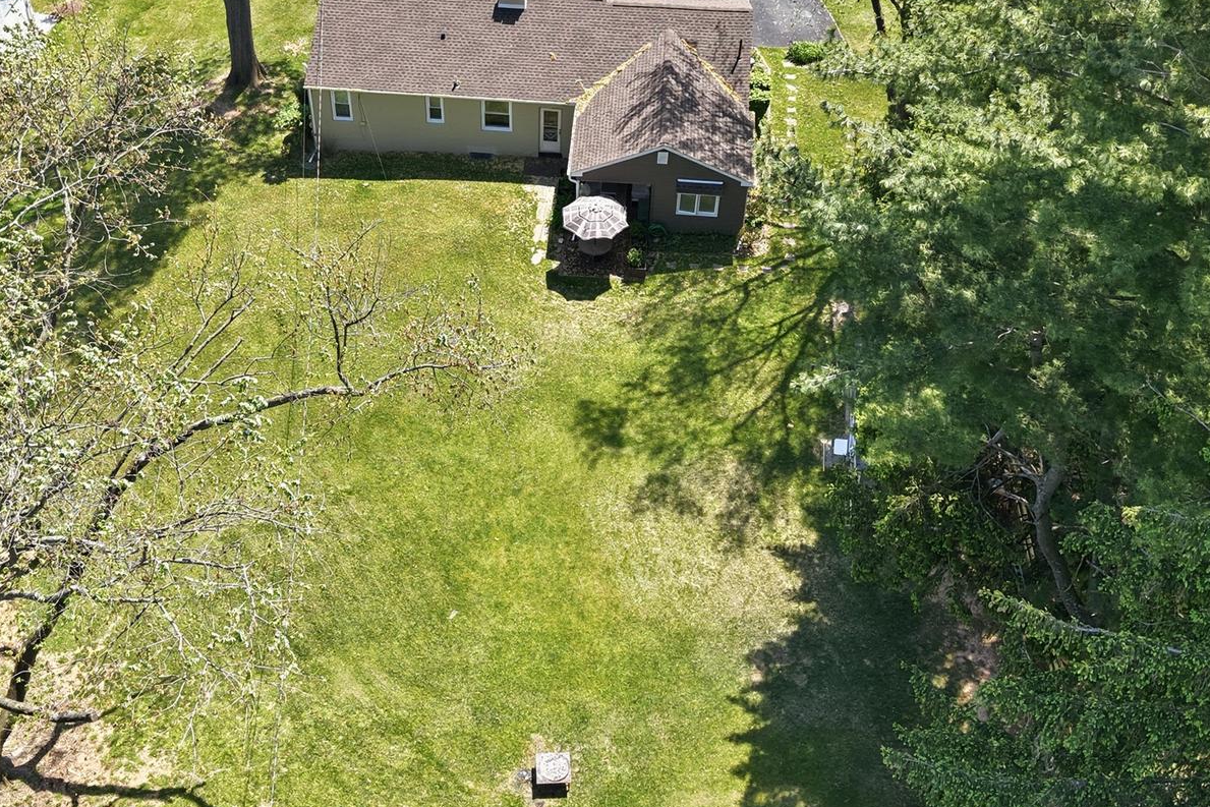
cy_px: 284
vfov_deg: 31.0
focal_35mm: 43
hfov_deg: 45.4
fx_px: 1445
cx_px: 567
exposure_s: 1/1000
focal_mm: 8.7
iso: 120
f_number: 1.8
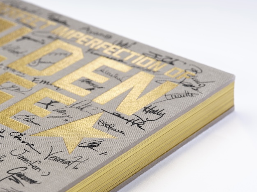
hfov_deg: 16.1
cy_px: 115
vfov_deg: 12.1
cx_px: 98
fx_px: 906
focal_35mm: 122
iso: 100
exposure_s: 1/160
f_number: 13
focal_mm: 120
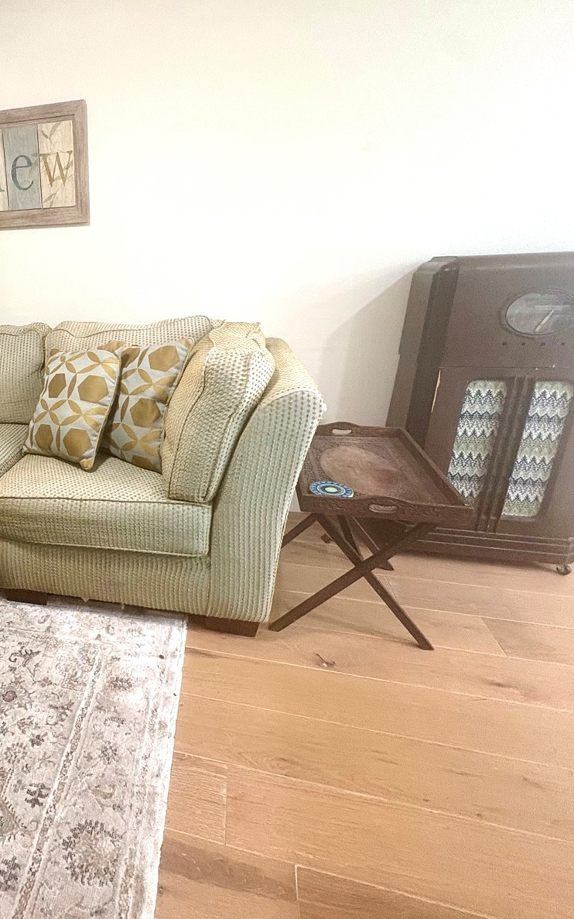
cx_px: 86
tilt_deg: -19.2
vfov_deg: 85.1
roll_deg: +2.4
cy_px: 458
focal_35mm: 20
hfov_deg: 54.0
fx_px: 501
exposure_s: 1/60
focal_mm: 2.22
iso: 320
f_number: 2.2
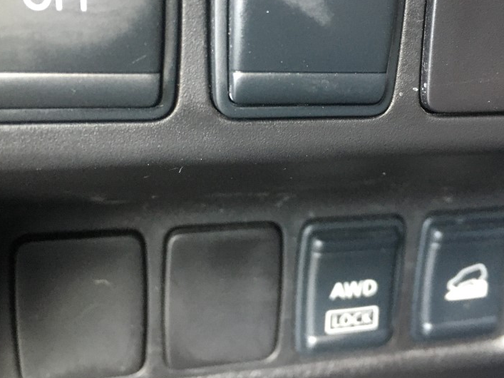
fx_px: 611
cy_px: 153
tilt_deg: -19.8
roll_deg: -2.8
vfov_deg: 34.2
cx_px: 288
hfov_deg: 44.7
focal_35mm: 42
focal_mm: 4.15
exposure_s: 1/30
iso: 200
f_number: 2.2
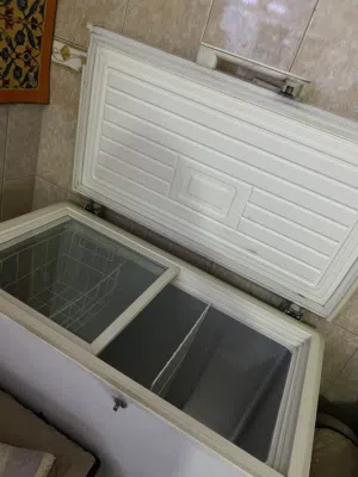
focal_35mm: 26
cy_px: 238
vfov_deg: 67.3
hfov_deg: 53.1
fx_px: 359
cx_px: 179
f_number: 1.5
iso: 500
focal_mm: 5.7
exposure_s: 1/33
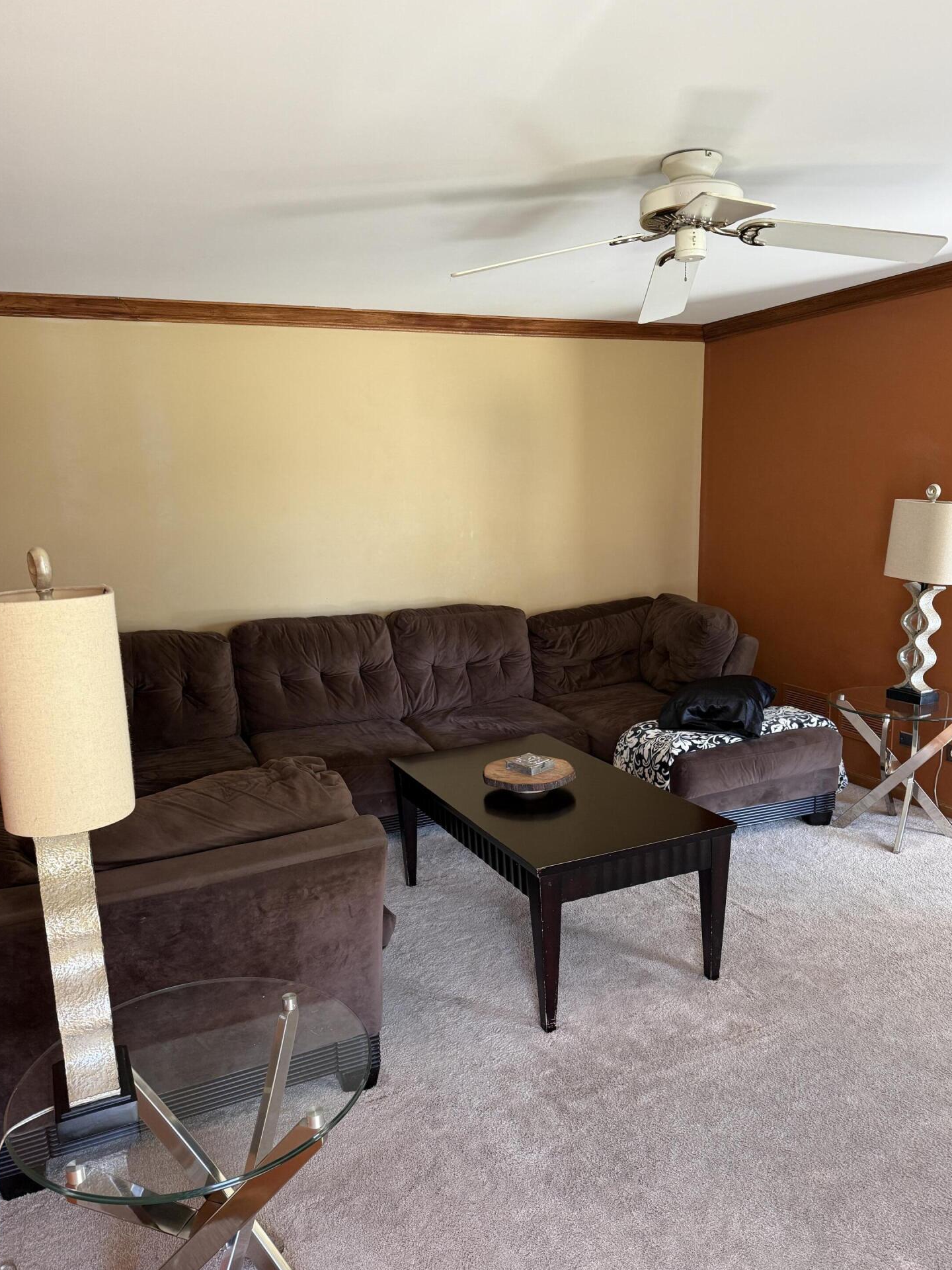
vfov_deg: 69.4
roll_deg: +1.4
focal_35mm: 25
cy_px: 656
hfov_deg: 54.9
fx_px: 917
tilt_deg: -9.9
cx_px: 477
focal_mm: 6.76
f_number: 1.78
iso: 200
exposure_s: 1/62
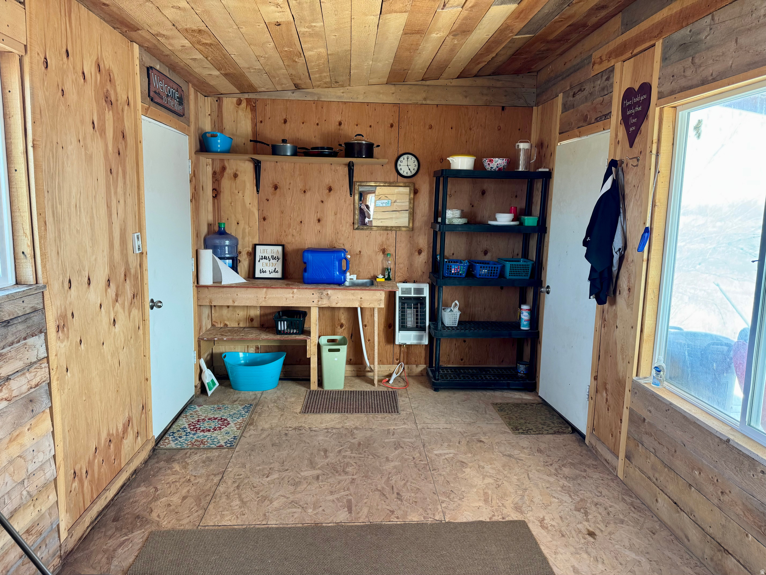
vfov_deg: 56.8
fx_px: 531
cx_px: 383
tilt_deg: -8.4
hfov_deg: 71.6
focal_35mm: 24
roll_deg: -0.6
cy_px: 288
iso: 200
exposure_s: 1/103
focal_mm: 6.76
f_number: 1.78
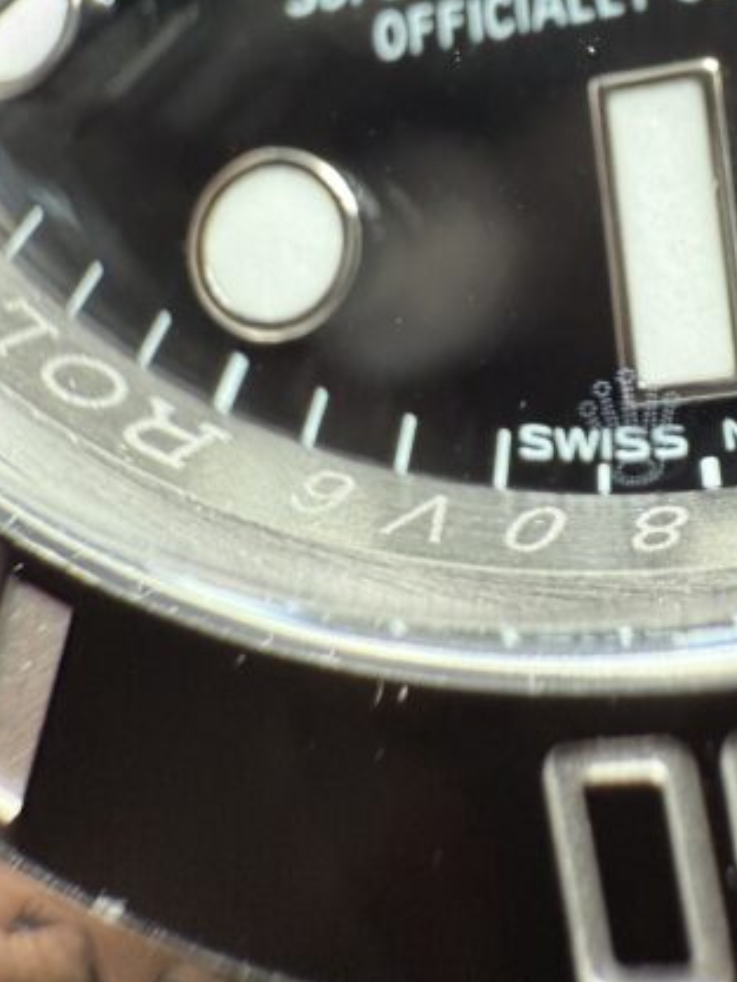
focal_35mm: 46
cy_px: 278
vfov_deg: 40.4
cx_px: 640
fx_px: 1305
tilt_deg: -54.4
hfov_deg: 30.4
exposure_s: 1/50
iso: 400
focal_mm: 2.22
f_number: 2.2
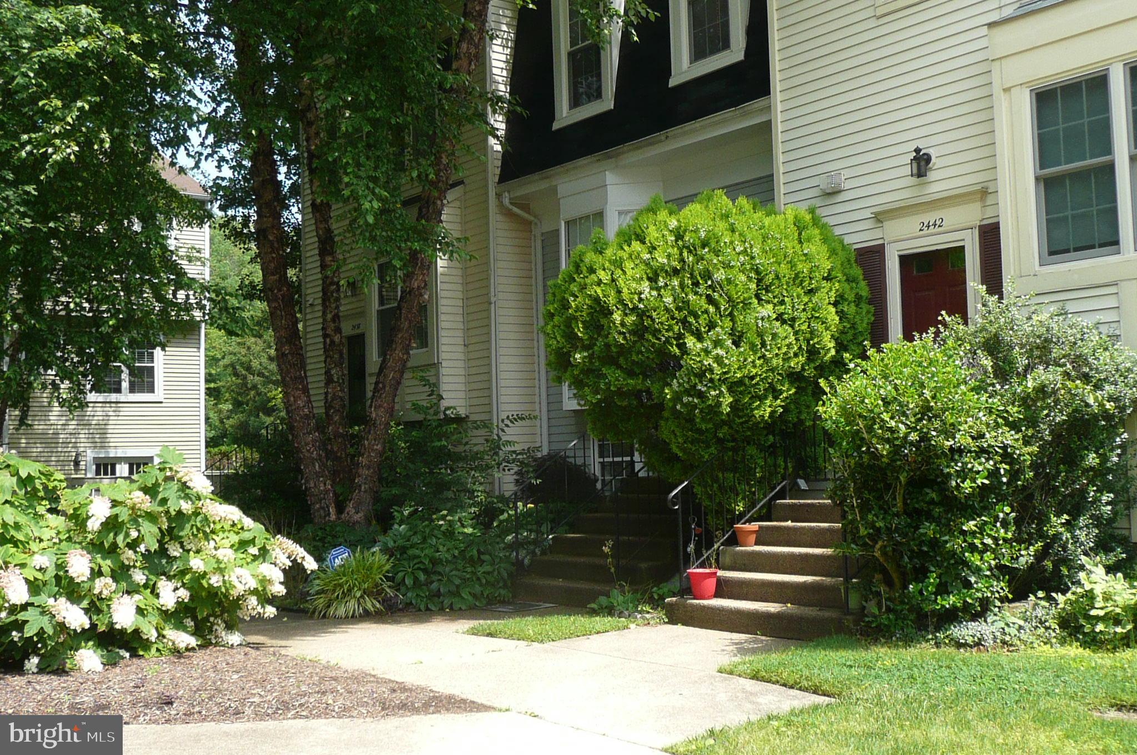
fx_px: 1325
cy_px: 378
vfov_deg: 31.8
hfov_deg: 46.5
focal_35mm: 42
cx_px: 568
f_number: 3.3
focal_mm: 4.6
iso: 100
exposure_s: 1/400
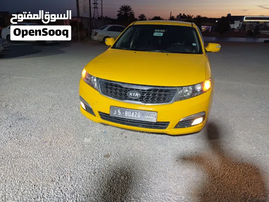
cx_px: 134
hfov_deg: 69.4
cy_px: 101
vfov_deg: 54.9
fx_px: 194
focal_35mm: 25
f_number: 1.8
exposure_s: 1/50
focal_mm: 4.65
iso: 200
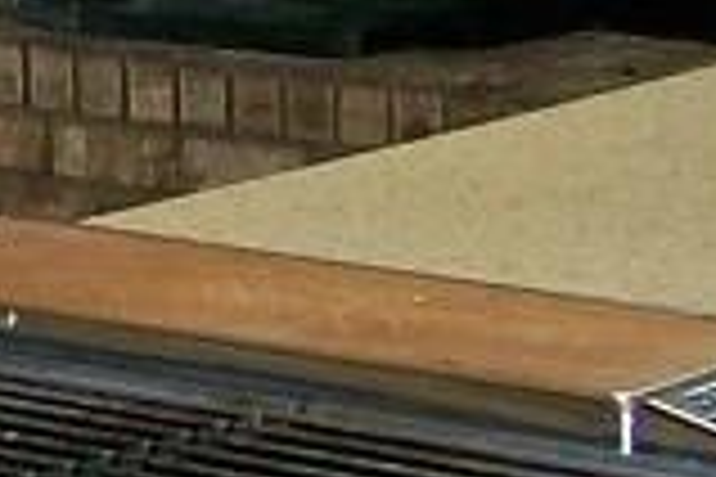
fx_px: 4793
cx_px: -1243
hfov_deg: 7.7
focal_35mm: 241
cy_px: -297
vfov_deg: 5.6
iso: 140
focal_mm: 6
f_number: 2.7
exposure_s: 1/64
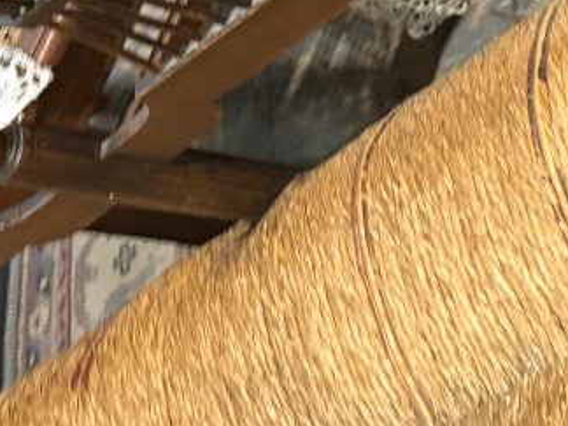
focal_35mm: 89
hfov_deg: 17.7
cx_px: 1019
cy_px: -226
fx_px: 1460
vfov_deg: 15.3
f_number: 1.78
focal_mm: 6.76
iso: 500
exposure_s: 1/50
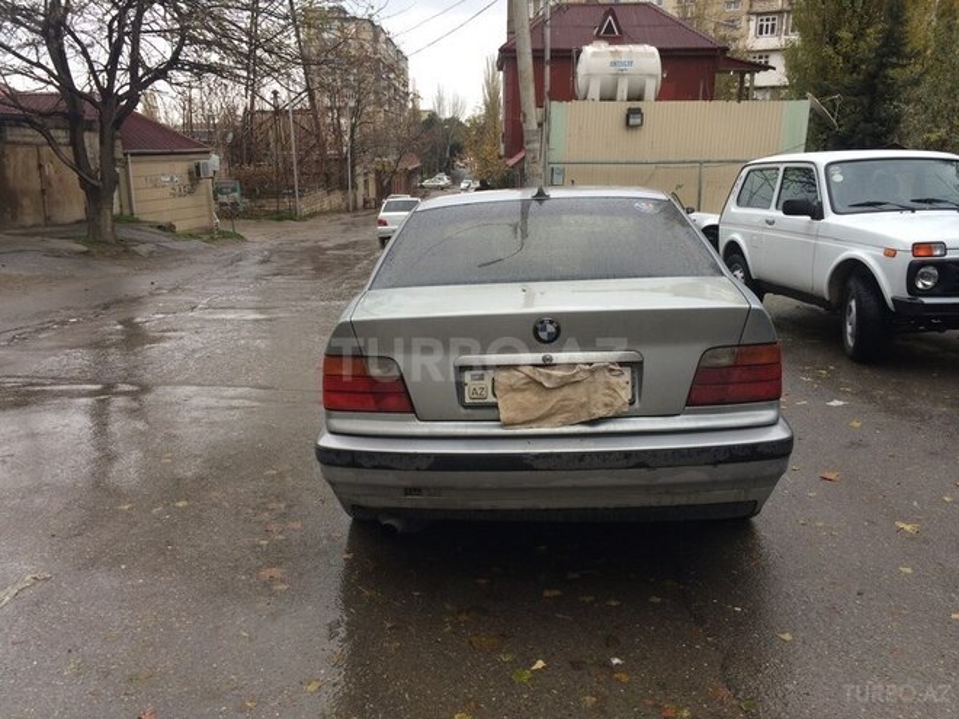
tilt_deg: -16.1
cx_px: 480
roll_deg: -0.2
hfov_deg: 61.7
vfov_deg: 48.2
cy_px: 360
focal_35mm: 29
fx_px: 803
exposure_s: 1/129
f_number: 2.2
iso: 32
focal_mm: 4.15
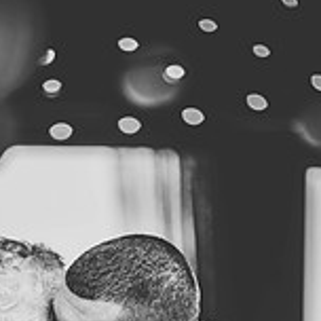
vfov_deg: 3.8
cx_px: 63
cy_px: 446
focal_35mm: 464
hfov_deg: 3.8
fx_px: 4868
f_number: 2.8
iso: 320
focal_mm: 185
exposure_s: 1/4000
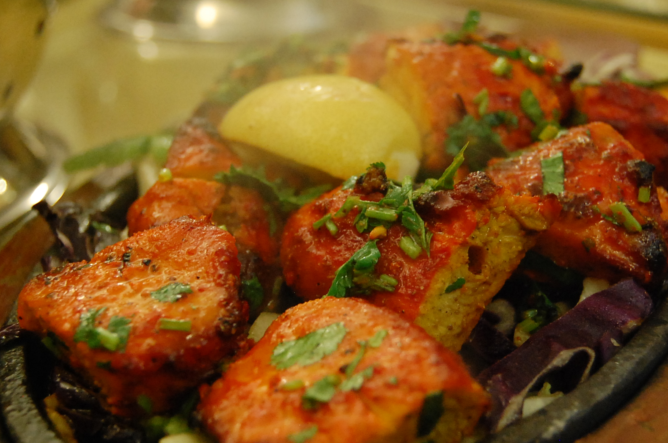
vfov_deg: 22.5
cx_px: 368
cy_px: 205
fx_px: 1111
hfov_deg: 33.4
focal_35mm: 60
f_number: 4.2
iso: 1600
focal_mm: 28
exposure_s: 1/6
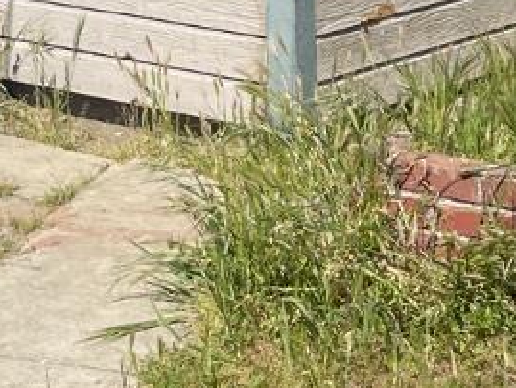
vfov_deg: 9.2
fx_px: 2162
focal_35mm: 145
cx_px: 132
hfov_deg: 13.6
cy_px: -535
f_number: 1.6
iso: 32
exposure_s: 1/5128
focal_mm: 5.1
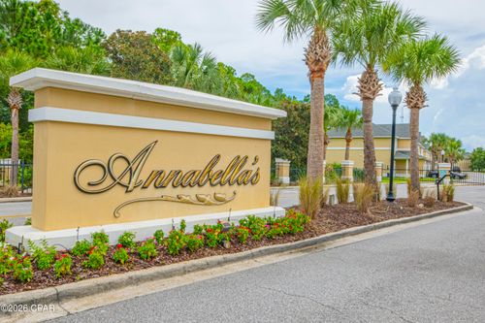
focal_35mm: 30
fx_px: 404
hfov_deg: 61.9
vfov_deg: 43.6
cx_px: 242
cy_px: 162
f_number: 25
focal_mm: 20
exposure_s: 1/100
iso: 400
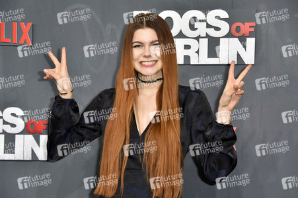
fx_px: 827
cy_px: 99
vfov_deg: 13.7
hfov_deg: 20.4
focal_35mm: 100
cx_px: 149
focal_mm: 100
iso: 500
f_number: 5.6
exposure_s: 1/320
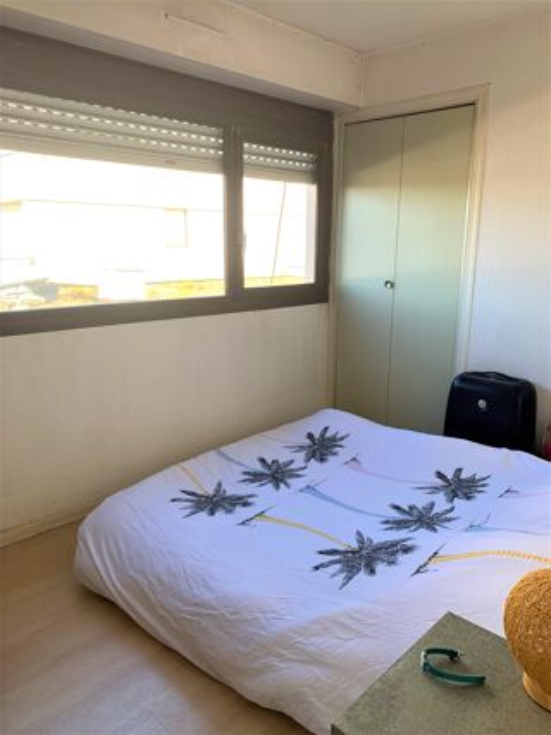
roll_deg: -0.9
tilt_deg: -11.3
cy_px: 368
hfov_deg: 53.0
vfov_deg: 67.3
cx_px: 276
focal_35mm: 26
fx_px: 552
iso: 25
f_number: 1.8
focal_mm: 4.25
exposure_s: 1/122
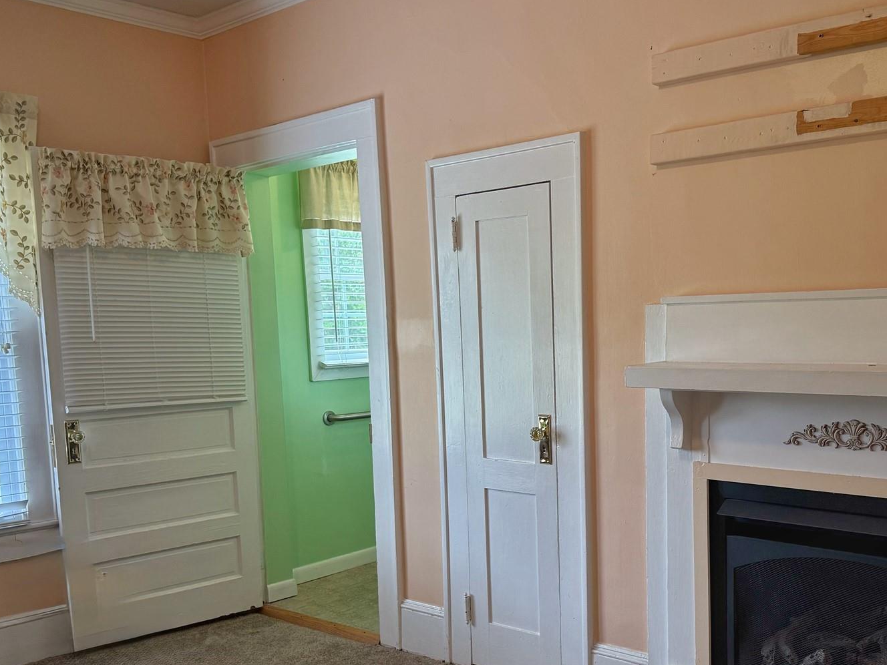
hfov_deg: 49.6
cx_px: 556
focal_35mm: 37
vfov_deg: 38.3
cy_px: 435
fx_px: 948
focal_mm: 6.76
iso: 100
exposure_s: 1/120
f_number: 1.78
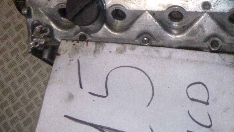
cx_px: 138
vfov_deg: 25.5
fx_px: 285
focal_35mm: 46
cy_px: 24
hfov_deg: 44.4
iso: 400
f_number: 3.9
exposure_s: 1/125
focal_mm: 4.5
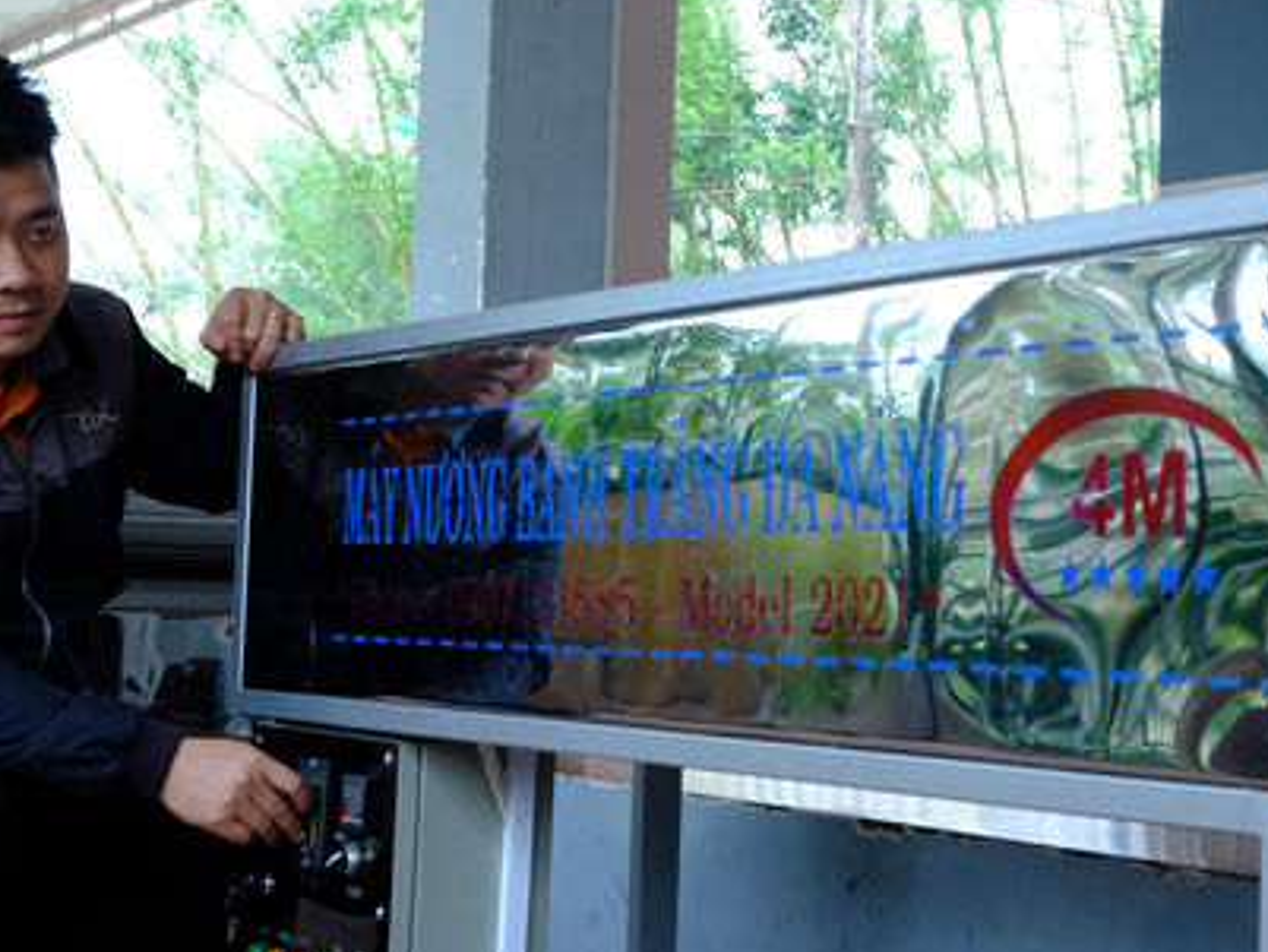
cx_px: 519
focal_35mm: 66
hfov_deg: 29.3
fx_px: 2418
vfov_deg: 22.3
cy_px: 429
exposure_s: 1/125
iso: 3200
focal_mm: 31.5
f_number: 8
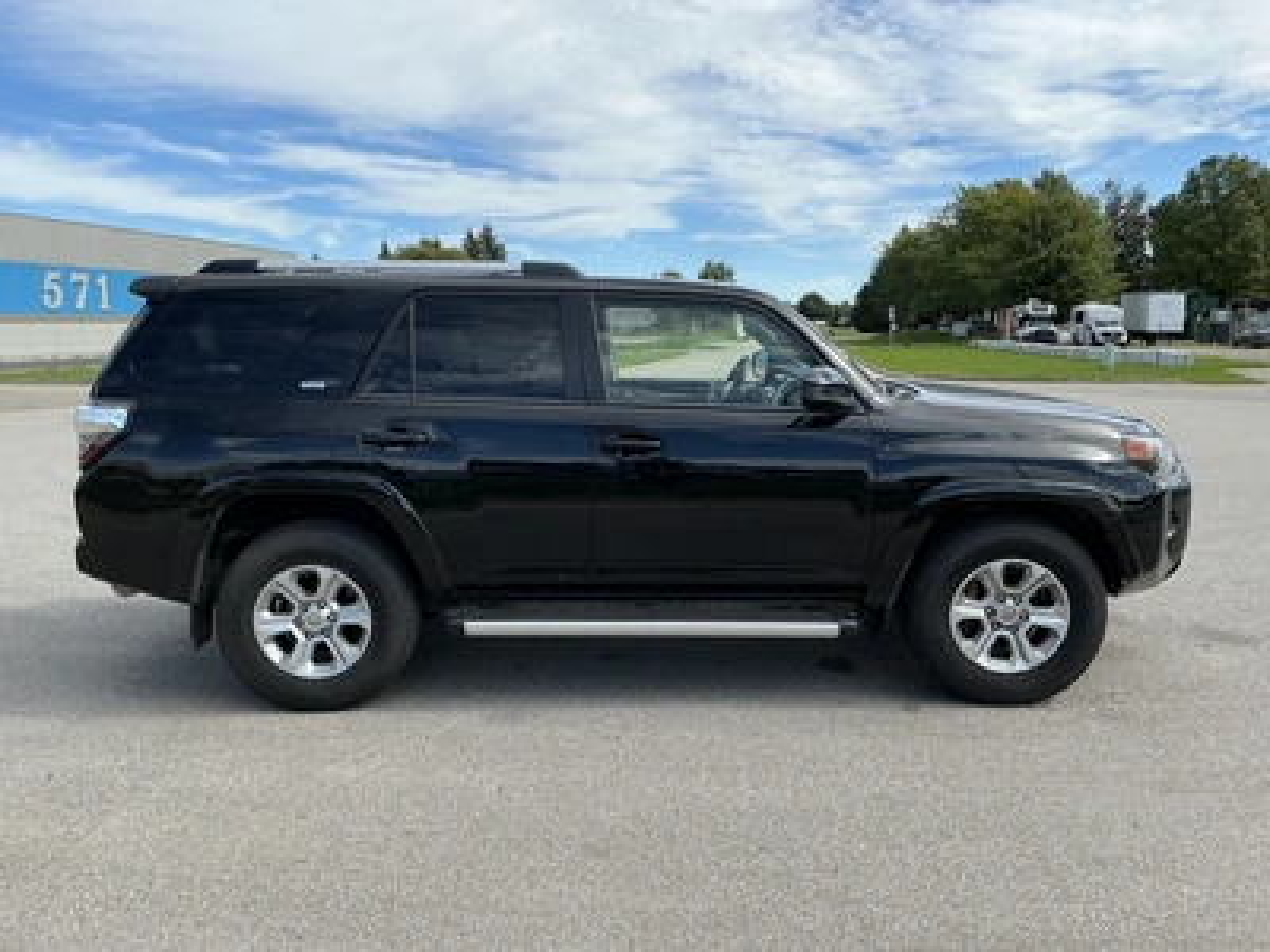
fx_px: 1027
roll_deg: +1.1
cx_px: 635
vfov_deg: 49.7
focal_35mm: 28
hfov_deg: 63.4
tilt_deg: -4.9
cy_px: 476
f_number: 1.8
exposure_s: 1/1412
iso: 25
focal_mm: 3
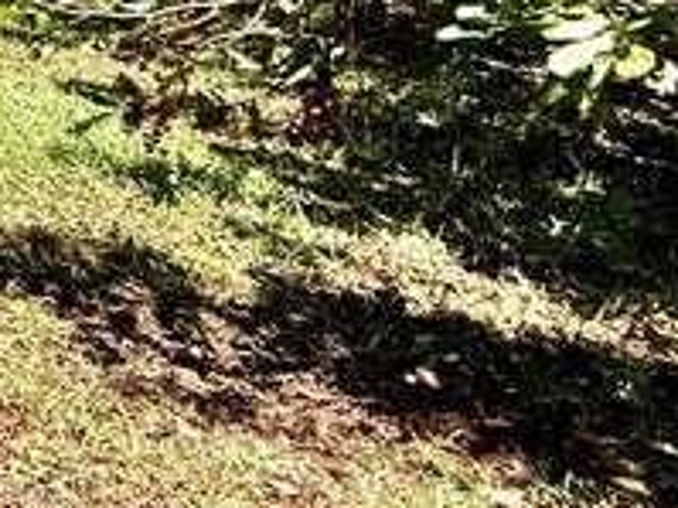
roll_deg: -1.2
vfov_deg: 18.0
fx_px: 1409
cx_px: -838
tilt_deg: -1.5
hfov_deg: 16.4
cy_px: -280
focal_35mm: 72
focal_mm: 2.22
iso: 50
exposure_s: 1/1534
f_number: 2.2
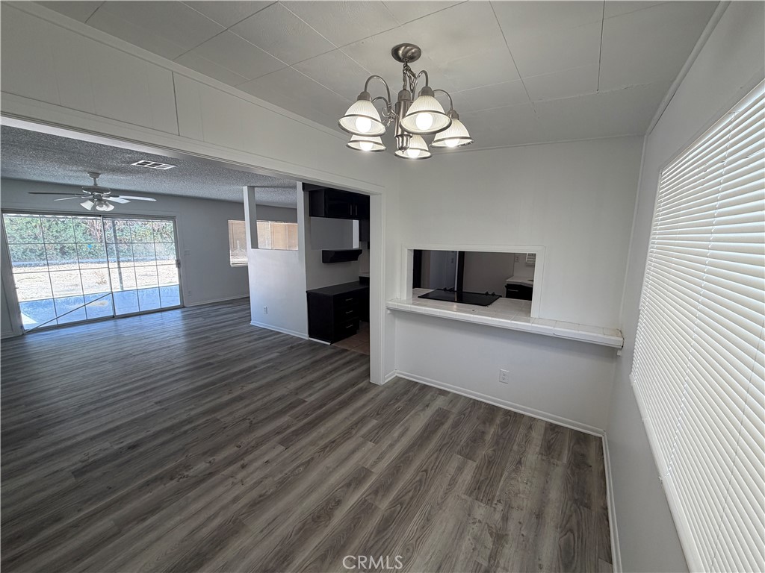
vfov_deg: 85.7
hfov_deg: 102.1
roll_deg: -0.4
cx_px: 382
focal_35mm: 14
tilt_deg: -9.5
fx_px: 309
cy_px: 286
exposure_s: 1/120
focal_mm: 2.22
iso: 125
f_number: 2.2
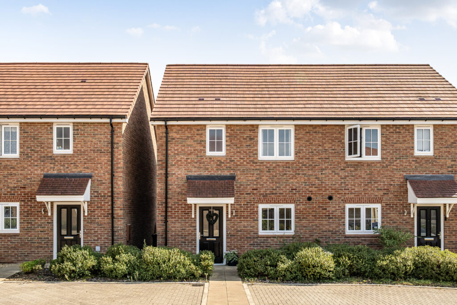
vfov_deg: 38.9
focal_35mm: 34
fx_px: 432
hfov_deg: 55.8
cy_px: 152
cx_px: 228
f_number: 8
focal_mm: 23
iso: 400
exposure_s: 1/800
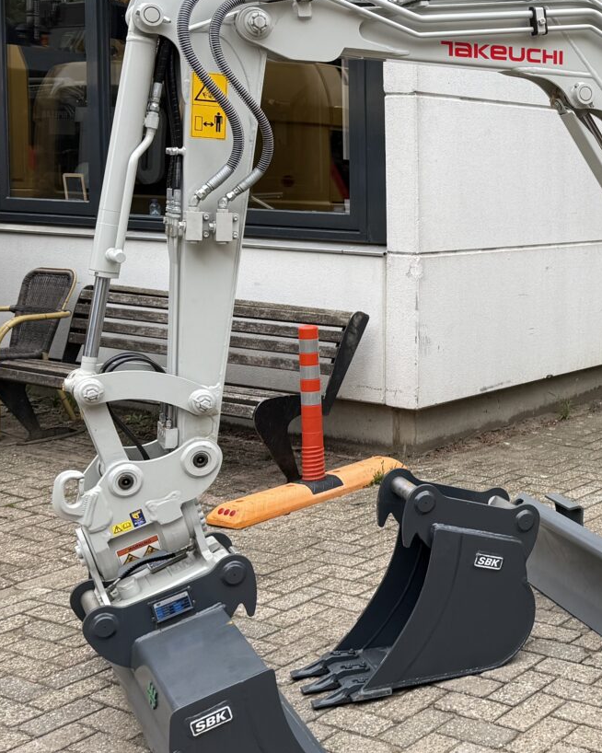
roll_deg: -2.1
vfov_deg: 34.0
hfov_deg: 25.5
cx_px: 673
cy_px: 297
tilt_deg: -4.9
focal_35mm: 55
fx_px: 1225
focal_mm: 6.76
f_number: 1.78
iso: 80
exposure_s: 1/510
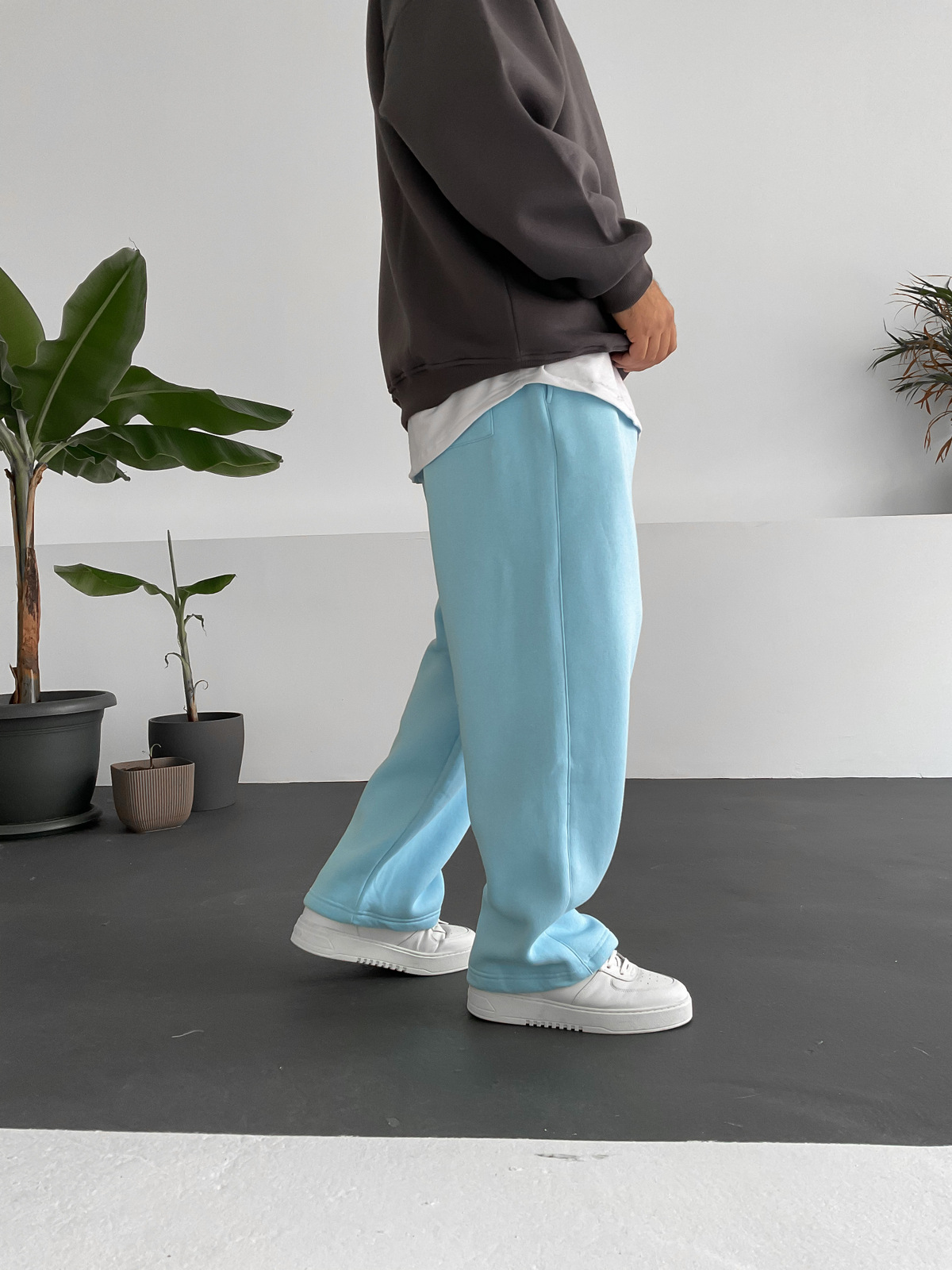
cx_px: 476
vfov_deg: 61.7
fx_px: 1063
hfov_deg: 48.2
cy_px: 635
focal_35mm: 29
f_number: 1.8
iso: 64
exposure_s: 1/90
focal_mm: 3
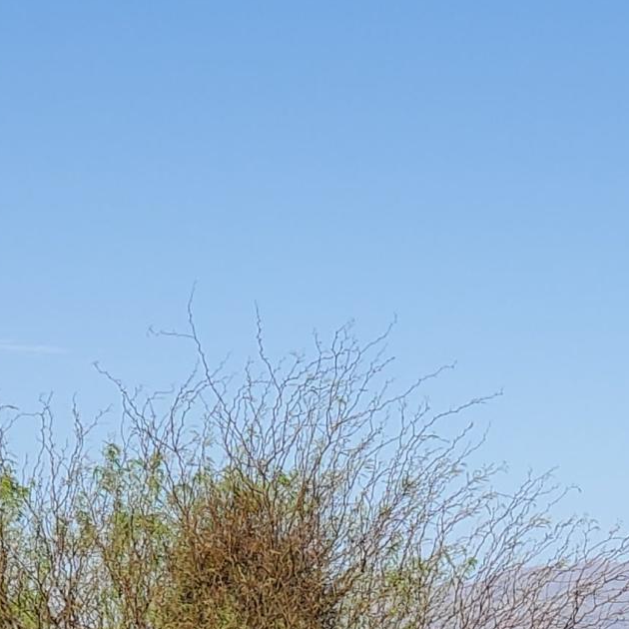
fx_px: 4502
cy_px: 1039
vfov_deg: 7.8
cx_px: 573
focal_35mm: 219
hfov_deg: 8.0
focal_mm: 6
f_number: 2.4
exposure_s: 1/997
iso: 50
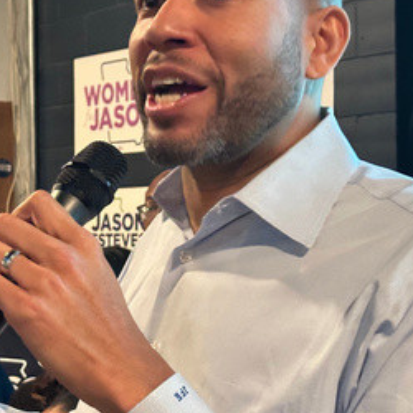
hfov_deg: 19.8
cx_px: 107
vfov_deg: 19.9
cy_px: 202
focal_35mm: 87
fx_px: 1174
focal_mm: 6.9
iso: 640
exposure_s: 1/24
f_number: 1.8
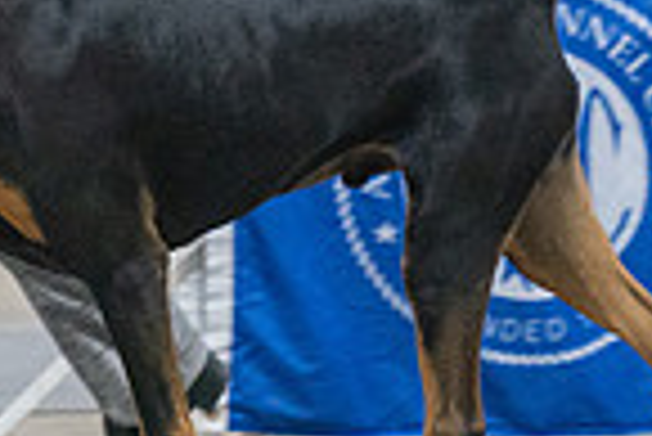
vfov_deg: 1.7
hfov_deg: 2.6
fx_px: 14485
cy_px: -222
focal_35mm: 799
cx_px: 0
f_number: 2.8
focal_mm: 200
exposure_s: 1/320
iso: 6400
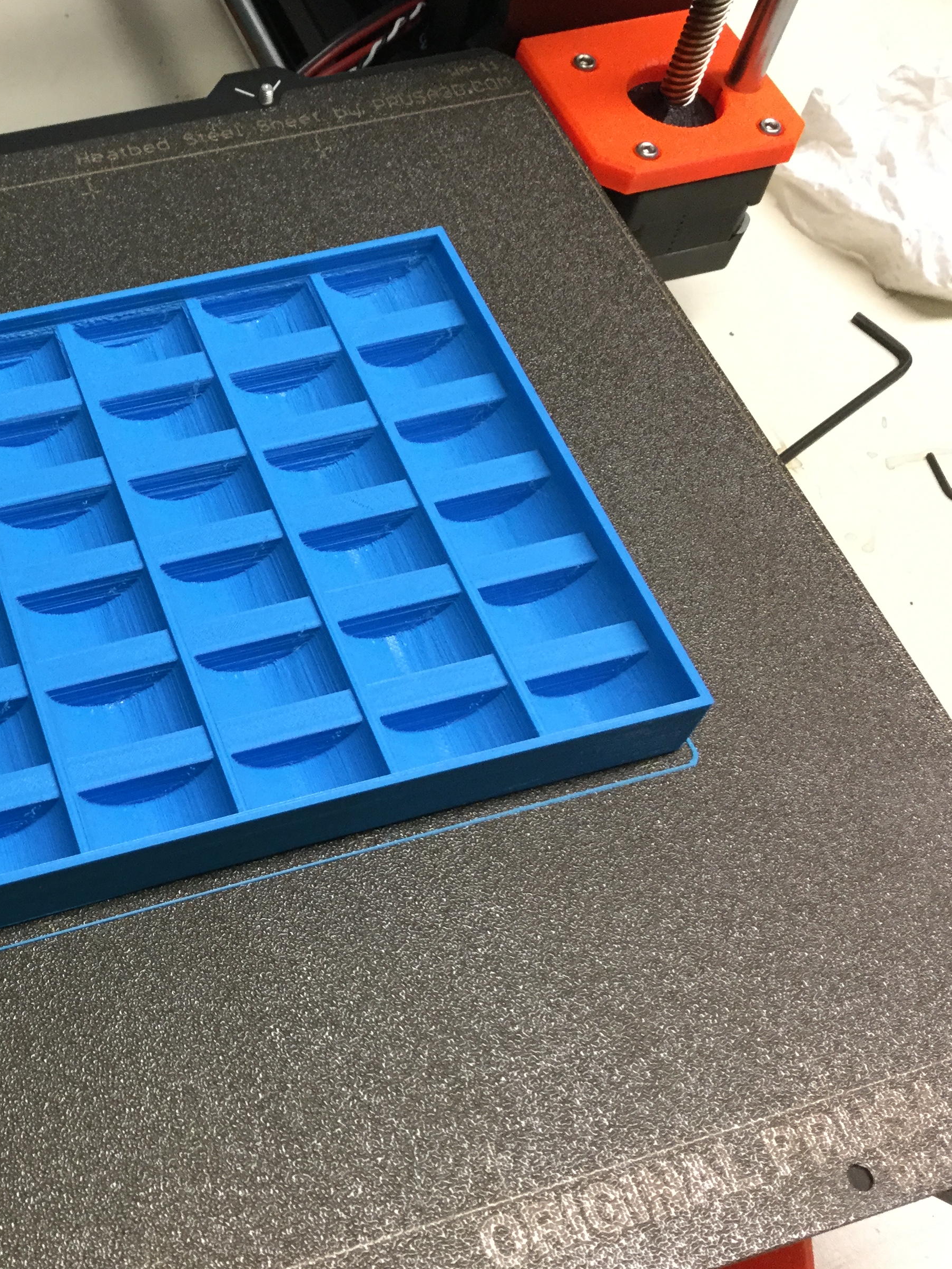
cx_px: 110
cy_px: 631
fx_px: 1540
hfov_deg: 32.8
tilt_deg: -57.8
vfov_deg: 44.8
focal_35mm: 42
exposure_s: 1/30
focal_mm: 3.3
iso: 100
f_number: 2.4
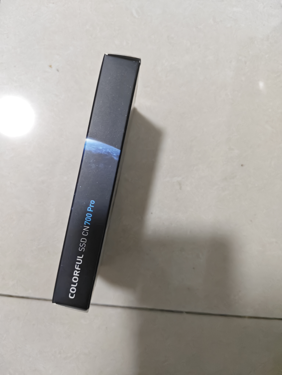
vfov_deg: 73.9
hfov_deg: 58.9
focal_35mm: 23
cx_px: 141
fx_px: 250
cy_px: 188
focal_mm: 5.56
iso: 1800
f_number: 1.88
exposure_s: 1/164
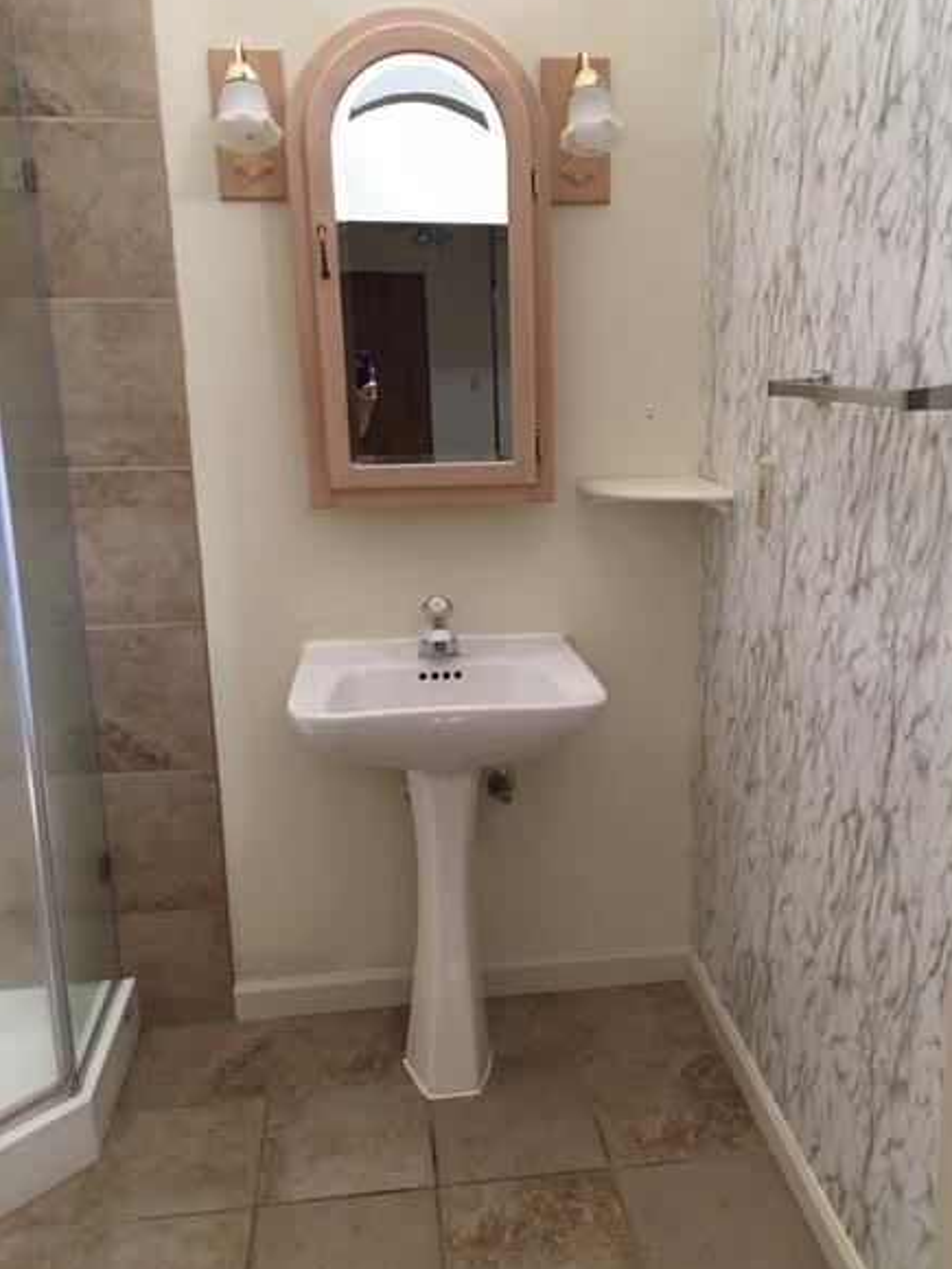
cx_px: 523
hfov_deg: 44.1
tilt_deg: -13.0
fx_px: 1173
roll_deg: +0.4
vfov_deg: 56.8
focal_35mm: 32
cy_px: 665
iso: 80
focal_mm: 4.15
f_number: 2.2
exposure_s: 1/15
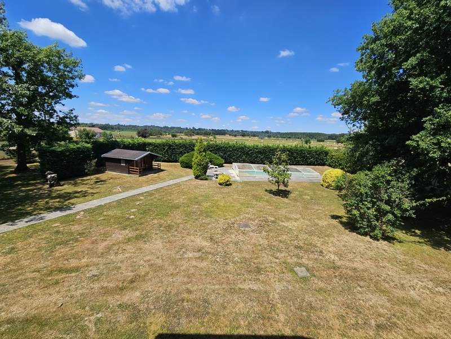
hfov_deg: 106.2
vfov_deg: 89.9
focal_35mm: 13
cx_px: 226
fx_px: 169
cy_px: 170
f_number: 2.2
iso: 50
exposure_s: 1/2490
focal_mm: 2.2
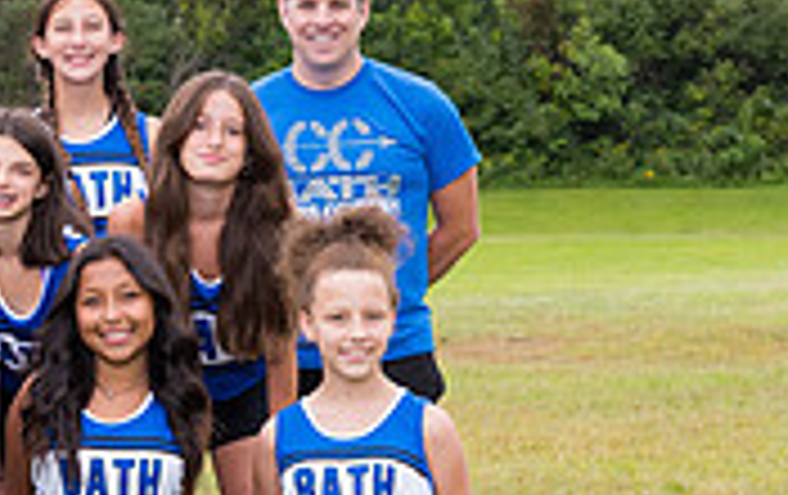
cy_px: 289
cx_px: -259
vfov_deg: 5.8
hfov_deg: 9.0
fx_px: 4926
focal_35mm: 229
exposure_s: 1/250
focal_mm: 55
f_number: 6.3
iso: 320
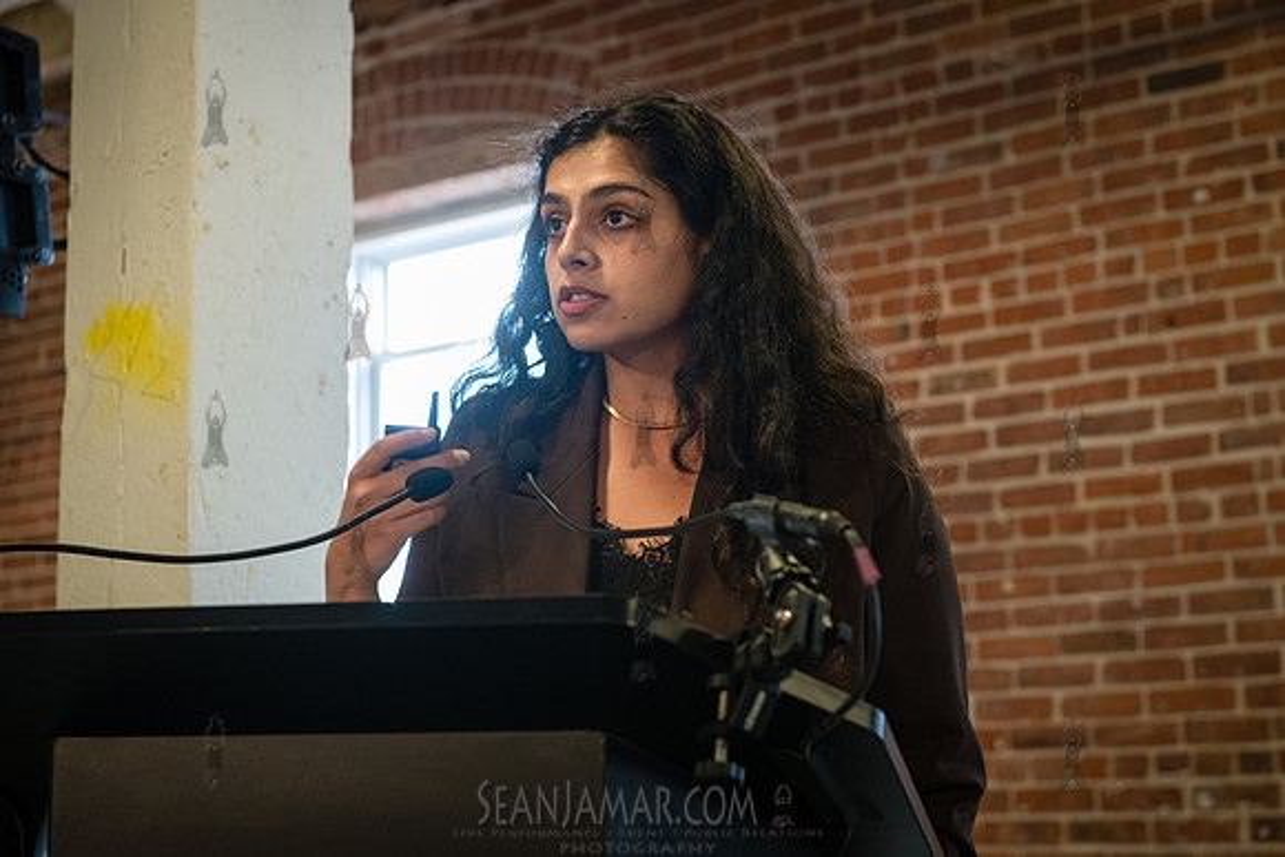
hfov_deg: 28.8
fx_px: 2499
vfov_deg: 19.5
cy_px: 428
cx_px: 642
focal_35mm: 70
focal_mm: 70
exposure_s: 1/320
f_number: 4.5
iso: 4000
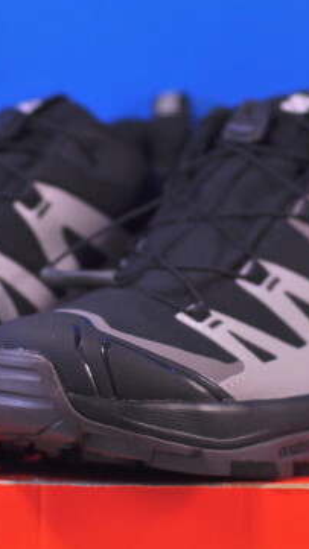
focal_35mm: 174
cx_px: 111
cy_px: 157
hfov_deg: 7.0
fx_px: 2535
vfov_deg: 12.3
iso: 250
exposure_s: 1/320
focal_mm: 50
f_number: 2.5
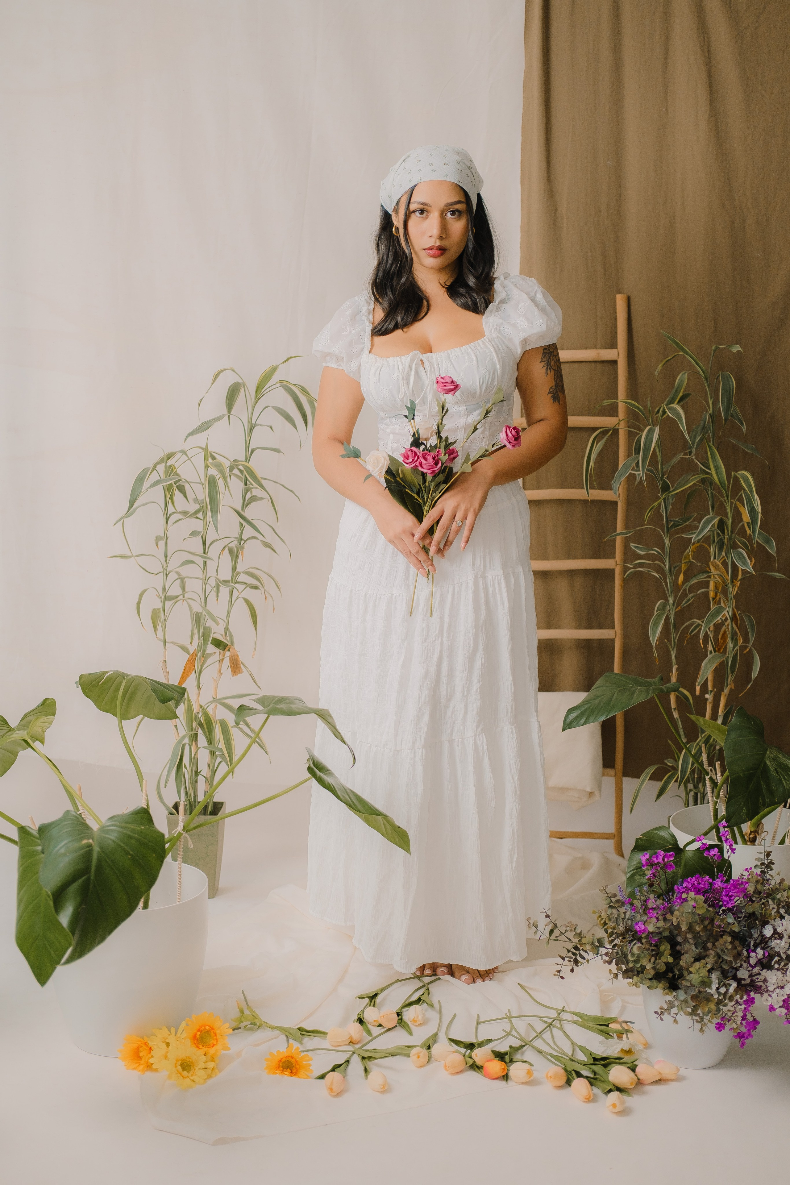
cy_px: 592
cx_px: 395
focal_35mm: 53
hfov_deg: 25.5
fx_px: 1744
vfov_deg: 37.5
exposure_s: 1/125
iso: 500
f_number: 2
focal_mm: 35
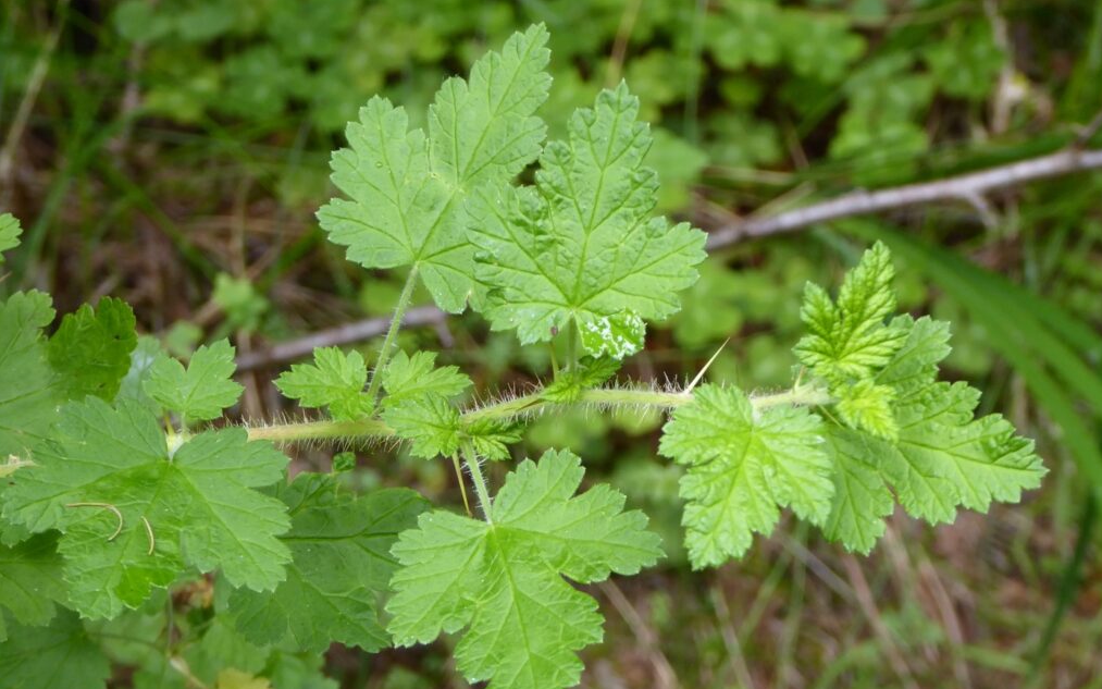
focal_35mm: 90
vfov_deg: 14.5
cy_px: 365
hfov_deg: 23.0
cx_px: 556
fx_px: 2703
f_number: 4.8
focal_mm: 15
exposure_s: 1/60
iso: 200
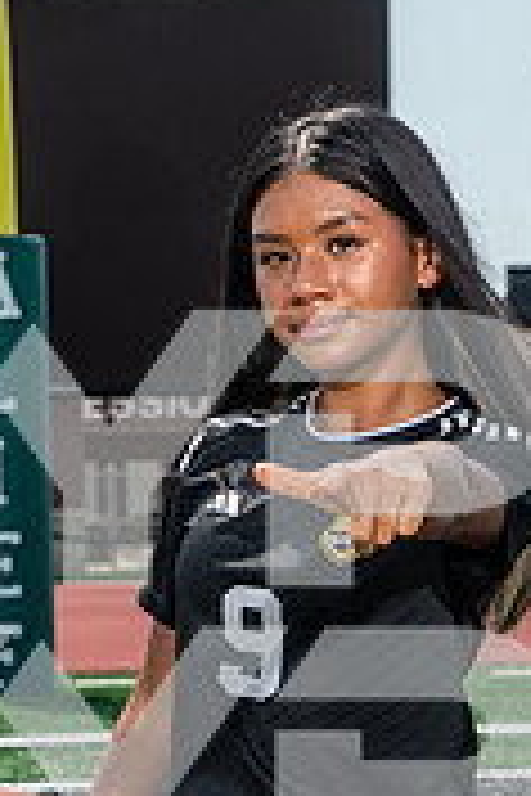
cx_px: 225
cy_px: 769
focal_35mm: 140
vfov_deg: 14.5
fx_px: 3097
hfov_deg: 9.8
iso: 100
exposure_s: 1/320
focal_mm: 55
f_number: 7.1
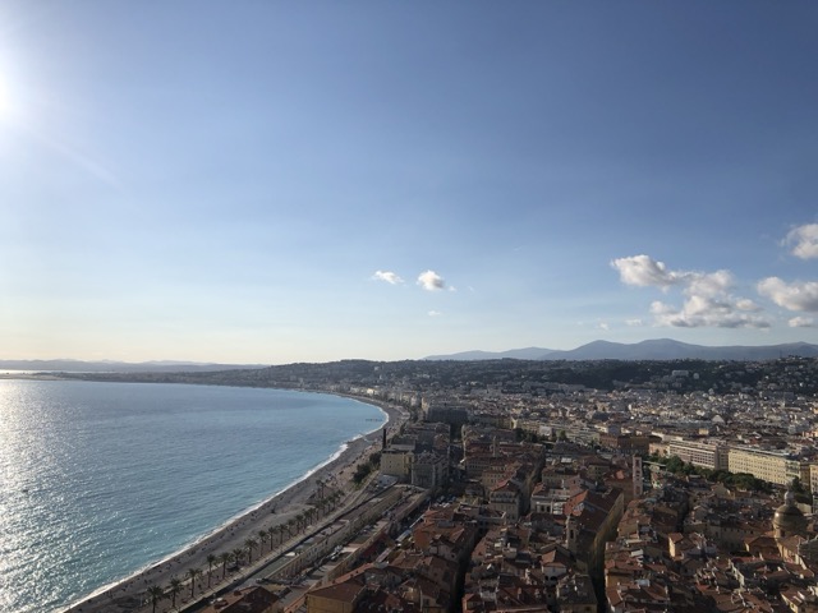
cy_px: 306
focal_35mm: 28
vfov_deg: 49.7
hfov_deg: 63.4
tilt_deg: +4.7
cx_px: 409
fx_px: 662
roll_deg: -1.9
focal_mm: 3.99
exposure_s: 1/6024
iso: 25
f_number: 1.8
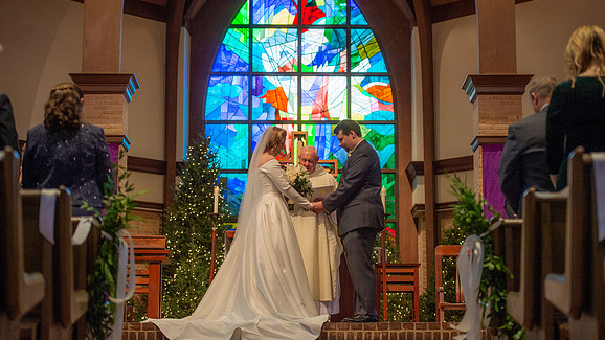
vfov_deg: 14.7
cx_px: 302
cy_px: 145
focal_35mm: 82
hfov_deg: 25.9
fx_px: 1315
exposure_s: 1/400
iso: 1250
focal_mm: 78
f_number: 3.2
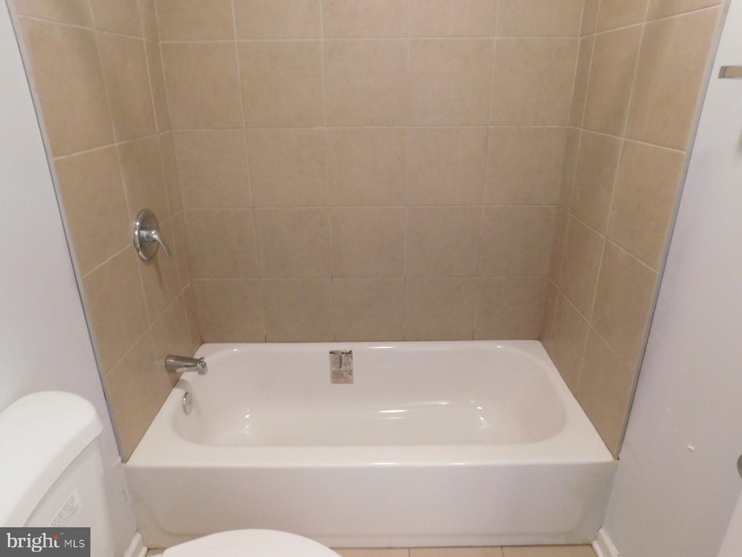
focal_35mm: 23
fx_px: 493
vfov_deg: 58.9
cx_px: 371
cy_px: 278
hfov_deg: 73.9
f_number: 3
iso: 400
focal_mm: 4
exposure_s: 1/13
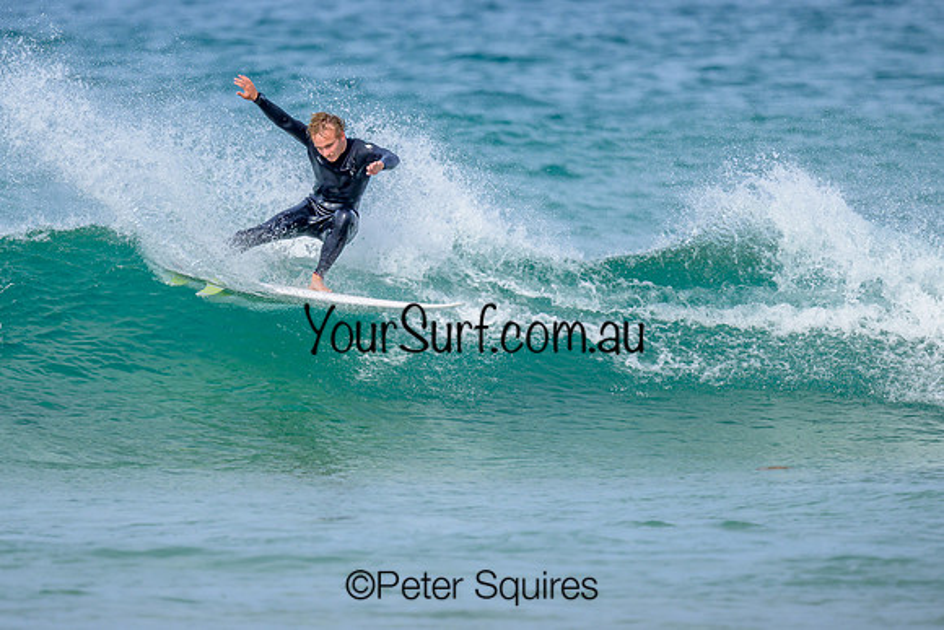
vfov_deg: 1.3
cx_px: 354
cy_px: 301
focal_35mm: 1101
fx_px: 28866
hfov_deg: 1.9
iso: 250
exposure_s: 1/2000
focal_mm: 800
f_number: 6.3
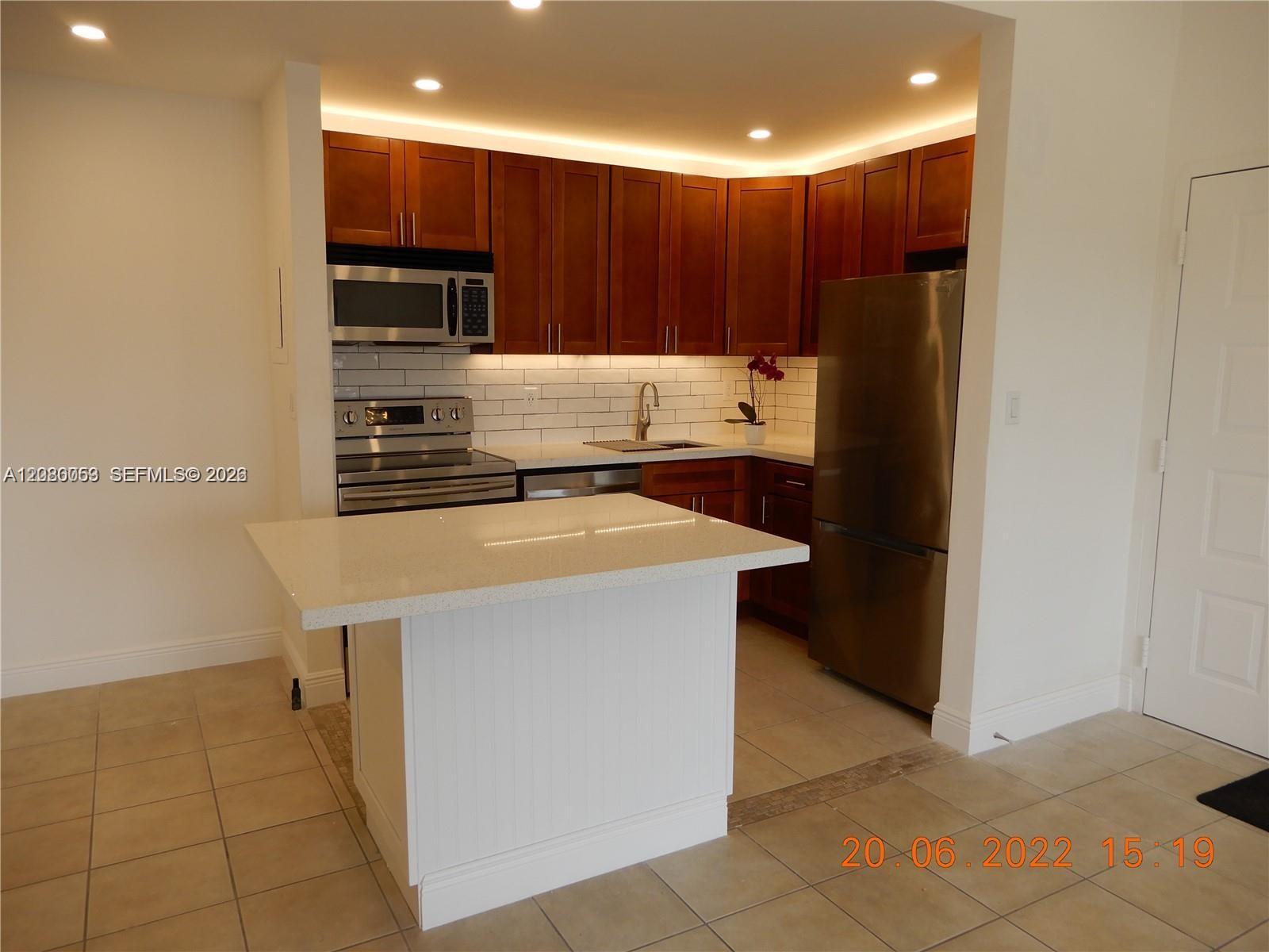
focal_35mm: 24
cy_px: 476
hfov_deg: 71.6
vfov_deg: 56.8
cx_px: 634
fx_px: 880
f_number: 3.4
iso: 80
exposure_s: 1/40
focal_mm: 4.3
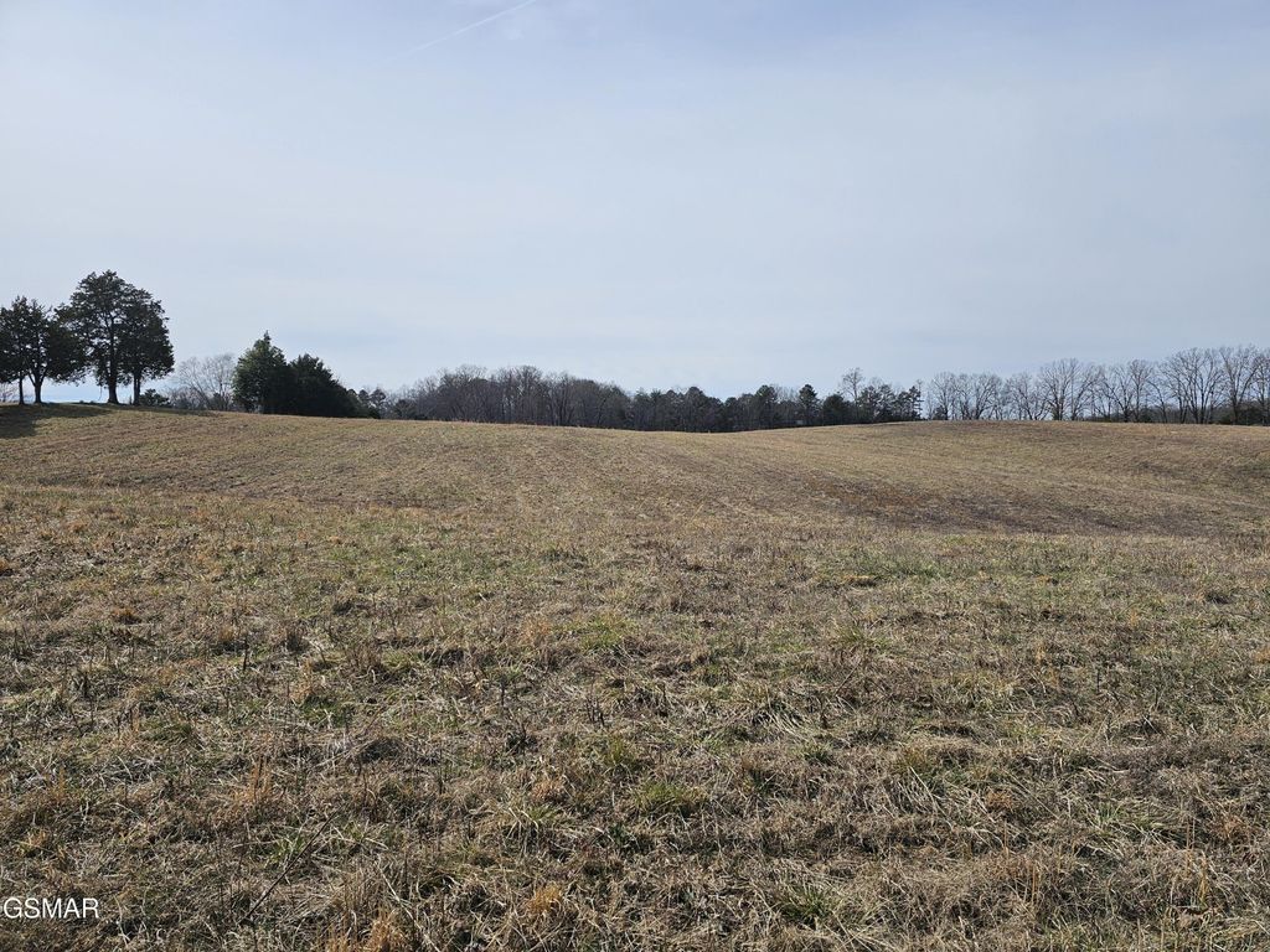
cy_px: 476
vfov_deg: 58.9
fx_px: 844
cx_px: 635
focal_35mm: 23
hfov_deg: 73.9
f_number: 1.7
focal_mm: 6.3
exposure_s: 1/2000
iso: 12
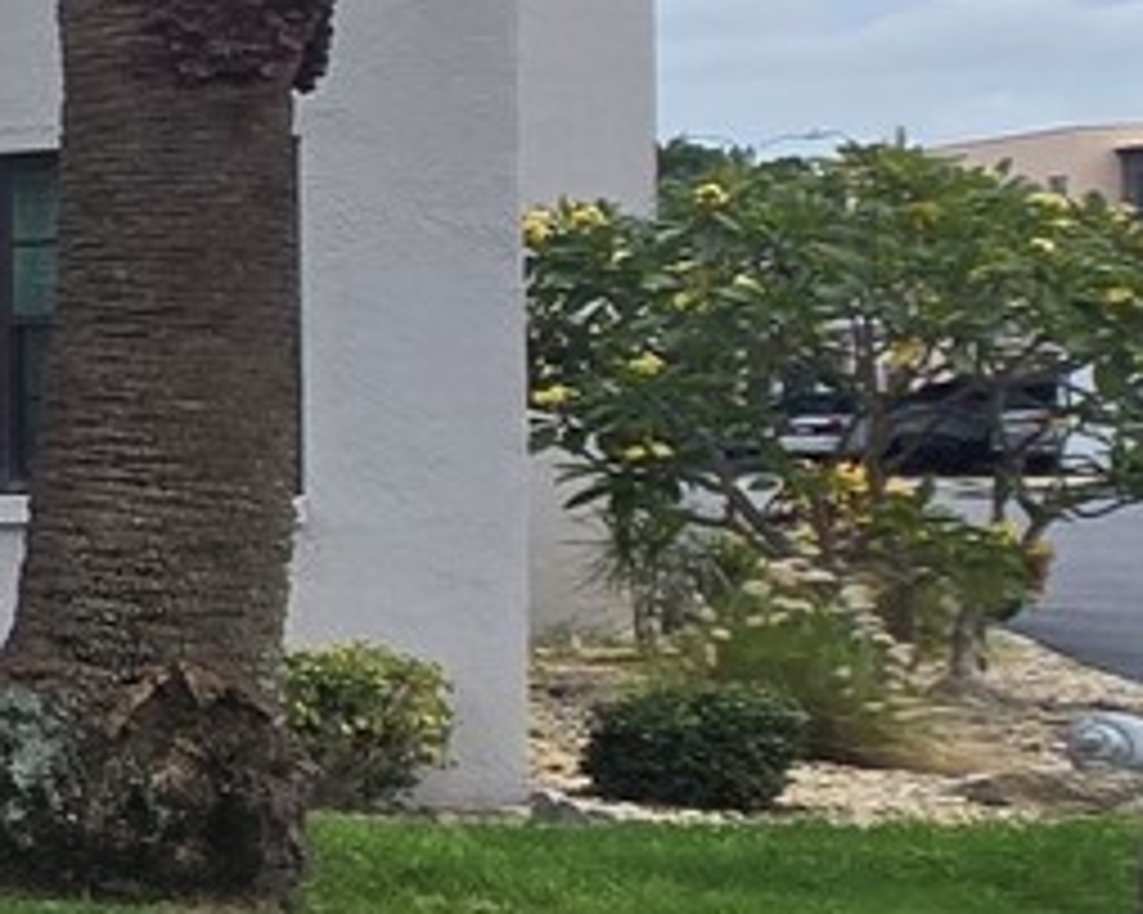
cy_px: 446
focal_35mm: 80
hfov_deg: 13.4
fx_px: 2705
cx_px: -1876
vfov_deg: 19.2
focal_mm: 2.2
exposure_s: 1/2175
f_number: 2.2
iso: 50
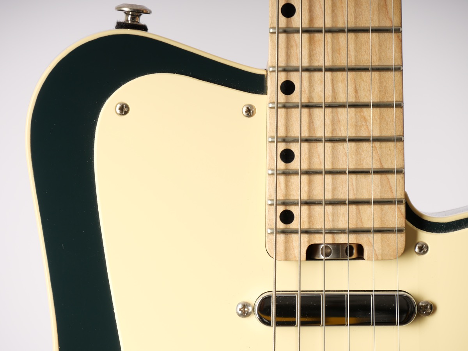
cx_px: 234
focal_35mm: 280
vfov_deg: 5.3
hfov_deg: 7.1
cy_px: 176
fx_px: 3786
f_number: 7.1
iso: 200
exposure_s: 1/200
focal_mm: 140
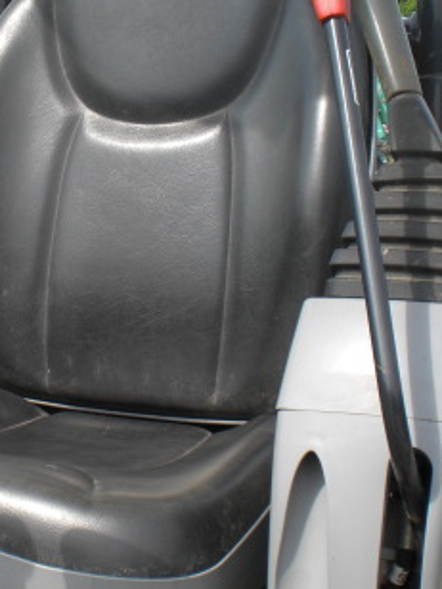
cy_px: 306
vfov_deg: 24.7
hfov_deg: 18.4
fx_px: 1345
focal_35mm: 79
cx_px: 44
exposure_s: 1/200
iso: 64
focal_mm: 6.3
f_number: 5.6
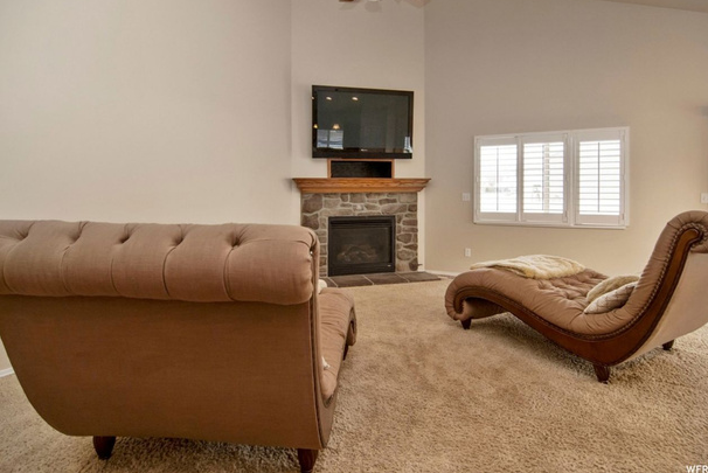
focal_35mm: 19
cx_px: 355
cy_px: 224
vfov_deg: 64.6
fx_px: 374
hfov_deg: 86.9
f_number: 5
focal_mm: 12
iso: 200
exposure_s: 1/60
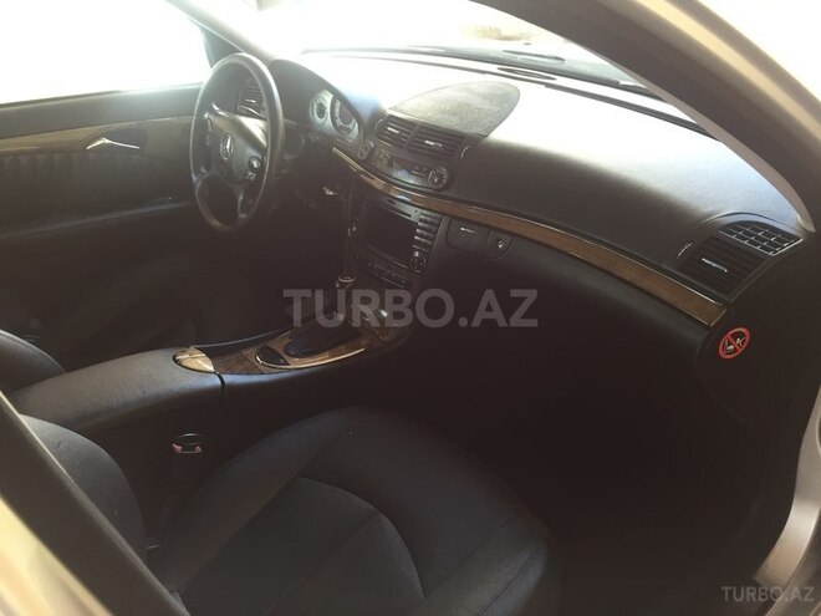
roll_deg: +0.4
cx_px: 410
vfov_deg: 48.2
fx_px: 688
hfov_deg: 61.7
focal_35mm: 29
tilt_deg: -31.3
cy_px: 308
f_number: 2.2
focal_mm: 4.15
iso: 40
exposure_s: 1/33
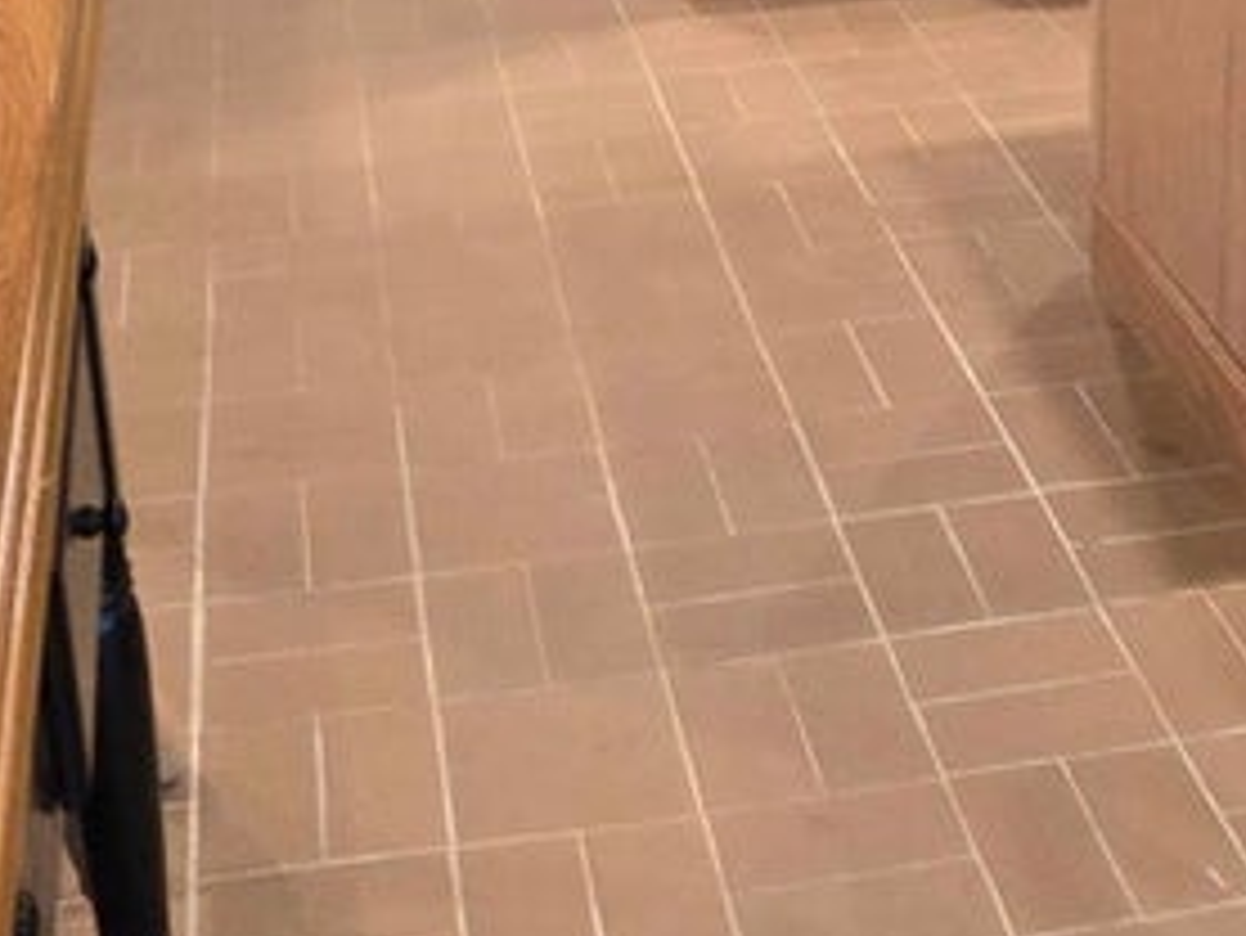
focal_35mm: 64
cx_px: 690
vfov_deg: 21.9
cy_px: -40
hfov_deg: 30.2
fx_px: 2305
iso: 320
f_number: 2.2
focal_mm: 2.2
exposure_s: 1/60.2
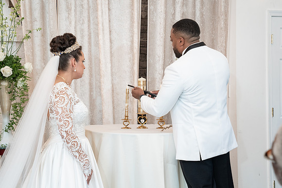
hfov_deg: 27.6
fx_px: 574
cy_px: 103
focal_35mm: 73
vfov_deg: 18.6
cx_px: 151
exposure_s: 1/100
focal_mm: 65
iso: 2000
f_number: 4
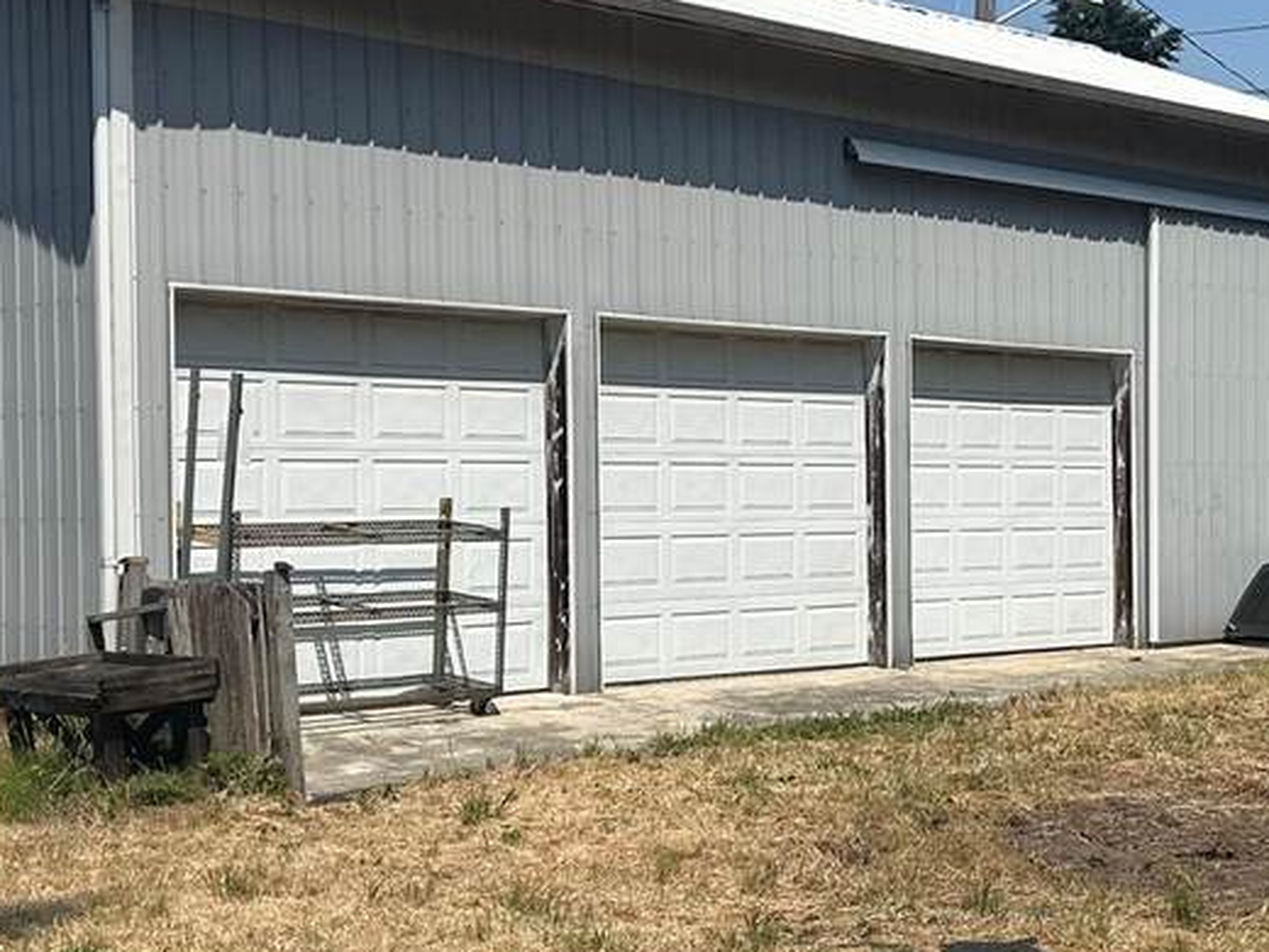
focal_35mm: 64
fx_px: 2346
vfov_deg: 22.9
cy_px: 557
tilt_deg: -0.2
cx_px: 871
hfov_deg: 30.0
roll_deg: +2.1
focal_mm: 5.7
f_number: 1.5
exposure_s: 1/6211
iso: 50
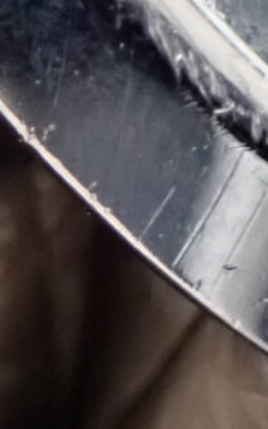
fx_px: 3883
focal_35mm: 332
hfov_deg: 3.9
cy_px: 131
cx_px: -40
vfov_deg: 6.3
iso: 1600
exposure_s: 1/40
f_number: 4.3
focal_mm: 14.62
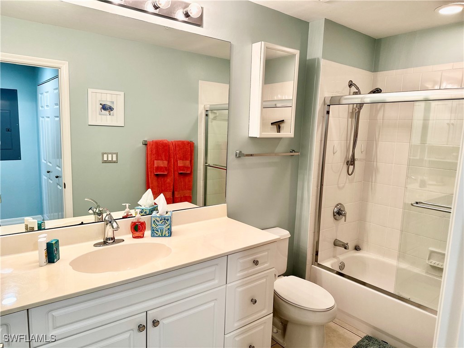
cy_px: 174
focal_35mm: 24
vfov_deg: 56.8
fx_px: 322
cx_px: 232
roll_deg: -2.5
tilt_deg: -7.6
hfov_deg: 71.6
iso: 160
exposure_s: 1/60
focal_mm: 6.86
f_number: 1.78
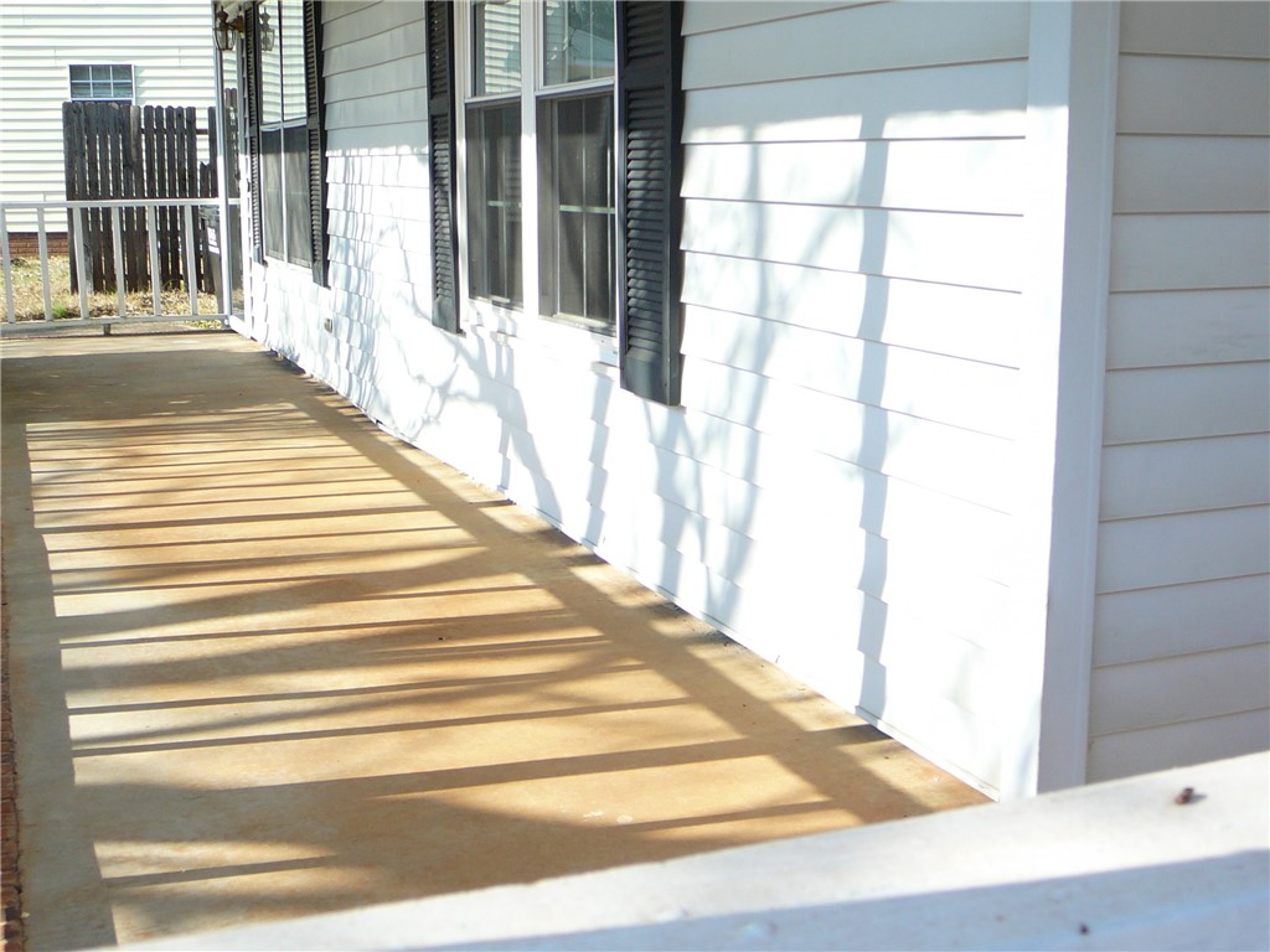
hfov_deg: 42.1
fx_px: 1651
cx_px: 635
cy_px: 476
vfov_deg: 32.2
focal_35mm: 45
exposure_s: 1/250
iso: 80
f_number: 3.2
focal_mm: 6.7
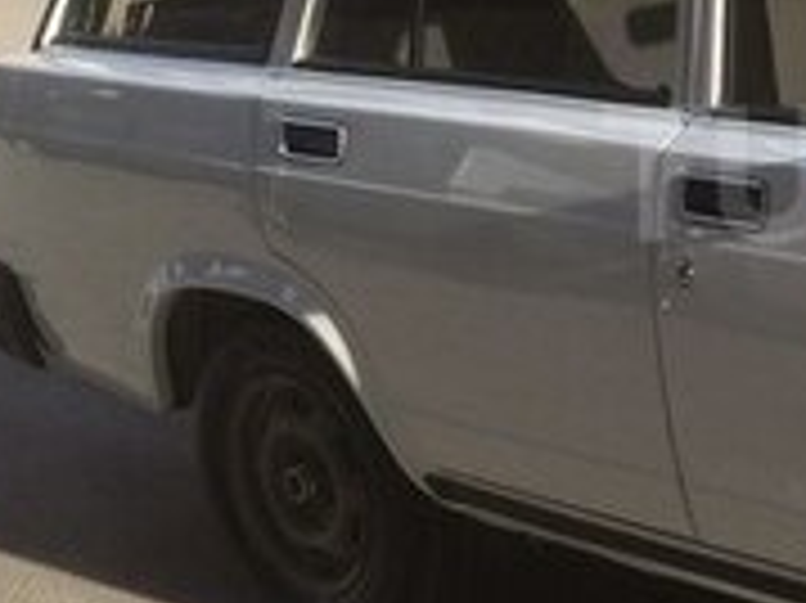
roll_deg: +2.3
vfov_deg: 13.8
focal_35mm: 107
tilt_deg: -17.0
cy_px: 173
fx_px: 2490
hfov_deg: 17.2
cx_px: 1063
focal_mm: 4.15
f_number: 2.2
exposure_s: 1/789
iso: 32
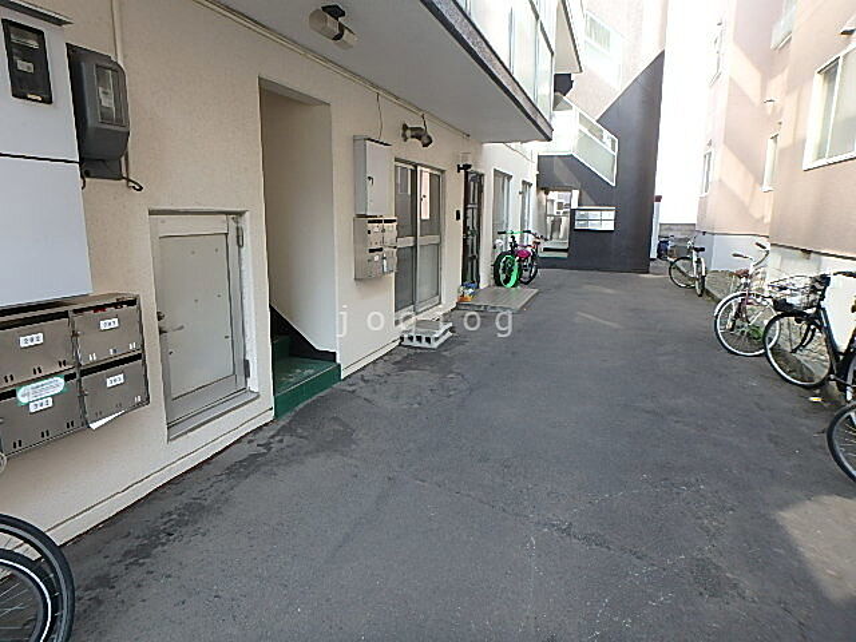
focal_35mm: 21
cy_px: 321
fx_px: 519
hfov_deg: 79.0
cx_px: 428
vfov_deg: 63.4
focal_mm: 3.7
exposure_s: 1/100
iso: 125
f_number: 3.5
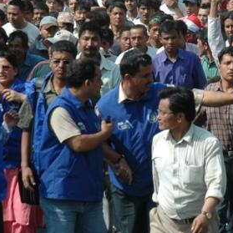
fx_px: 1995
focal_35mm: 262
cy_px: 27
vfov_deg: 6.7
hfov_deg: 6.7
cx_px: 182
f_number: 9
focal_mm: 56
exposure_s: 1/320
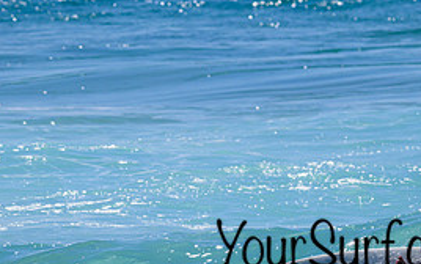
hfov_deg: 2.4
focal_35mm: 881
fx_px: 10117
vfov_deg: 1.5
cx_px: 379
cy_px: 230
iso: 400
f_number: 11
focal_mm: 400
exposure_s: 1/2000
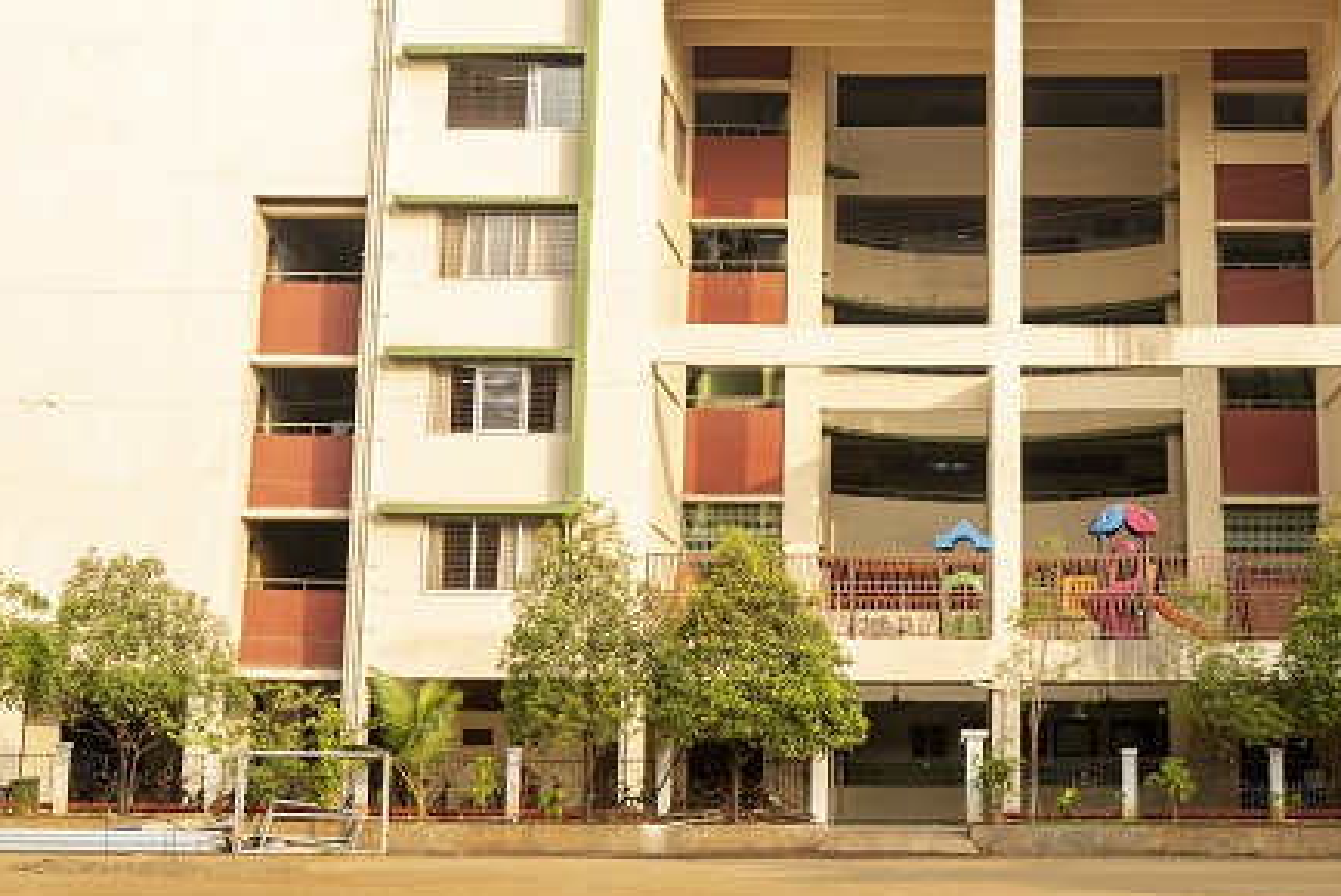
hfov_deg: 23.1
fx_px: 3243
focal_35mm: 87
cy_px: -201
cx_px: 995
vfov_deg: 15.1
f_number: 4
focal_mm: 35
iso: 100
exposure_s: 1/200
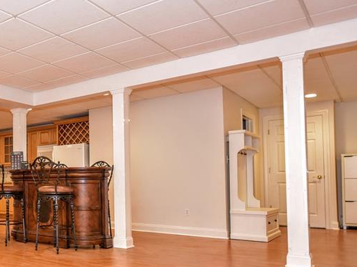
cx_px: 8
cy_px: 173
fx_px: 381
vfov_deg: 38.3
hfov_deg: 43.7
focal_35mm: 37
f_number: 3.2
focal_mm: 19
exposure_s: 1/60
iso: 800
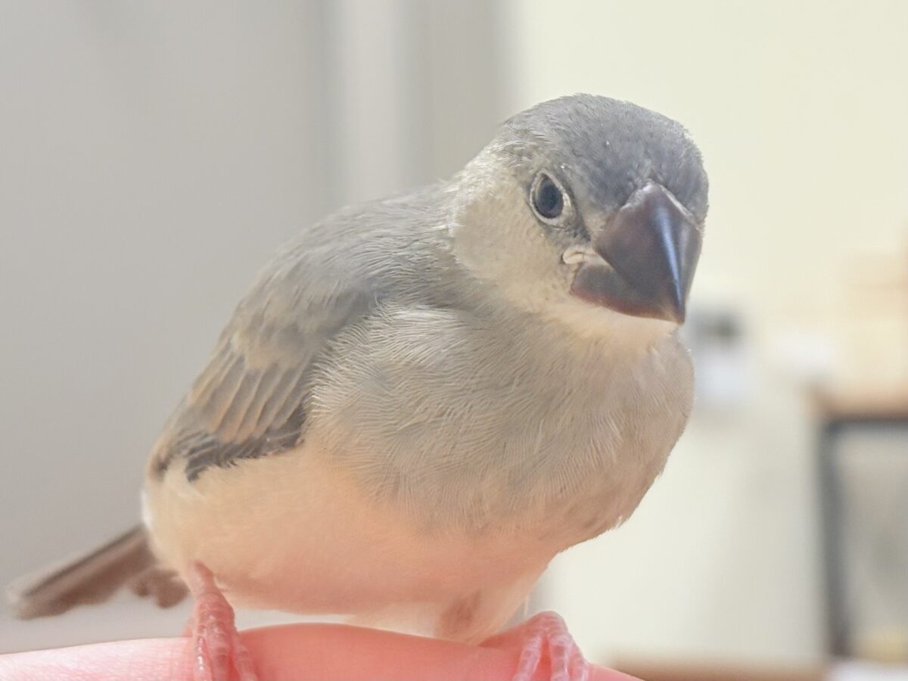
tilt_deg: +7.0
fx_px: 1364
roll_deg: +3.0
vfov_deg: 28.0
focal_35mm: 52
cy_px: 340
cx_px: 454
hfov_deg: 36.8
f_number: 1.6
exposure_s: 1/102
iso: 50
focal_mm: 5.96
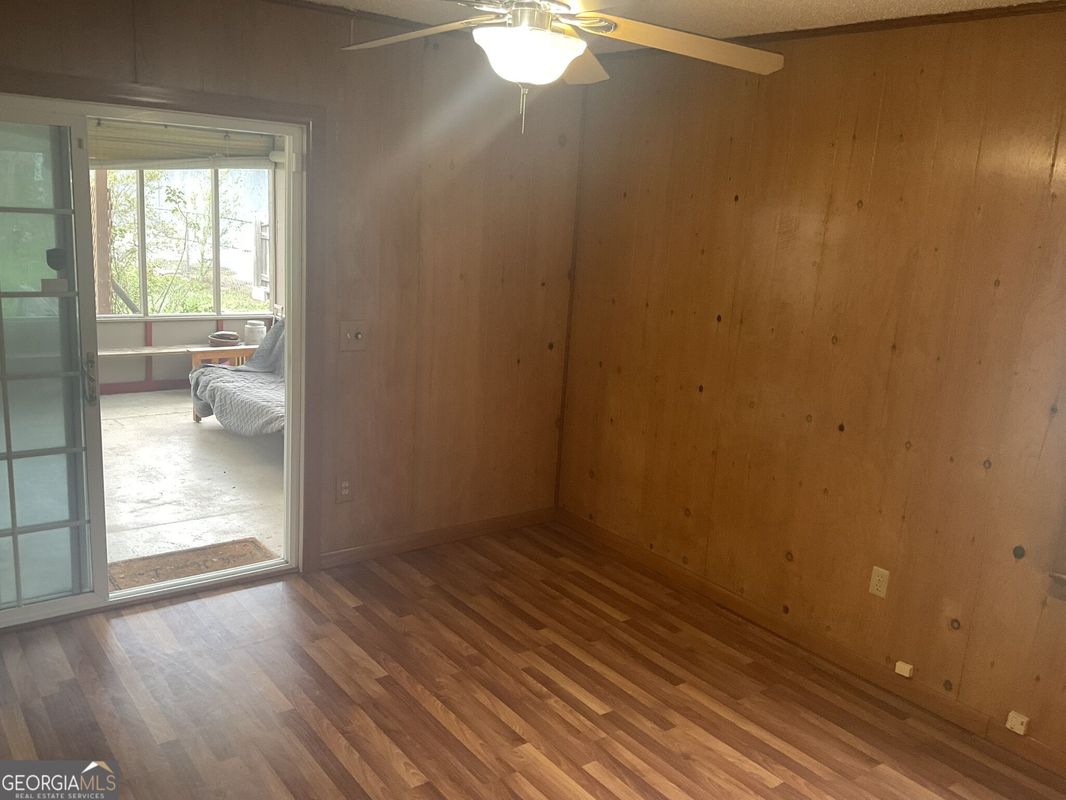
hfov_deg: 61.7
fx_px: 893
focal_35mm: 29
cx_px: 533
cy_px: 400
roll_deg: -4.6
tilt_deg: -12.5
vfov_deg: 48.2
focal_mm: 3
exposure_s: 1/60
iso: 125
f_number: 1.8
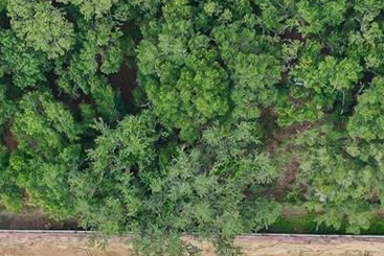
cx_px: 235
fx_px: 1302
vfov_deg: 10.9
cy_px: 376
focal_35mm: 122
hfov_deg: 16.8
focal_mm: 10.26
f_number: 4
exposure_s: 1/80
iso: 100
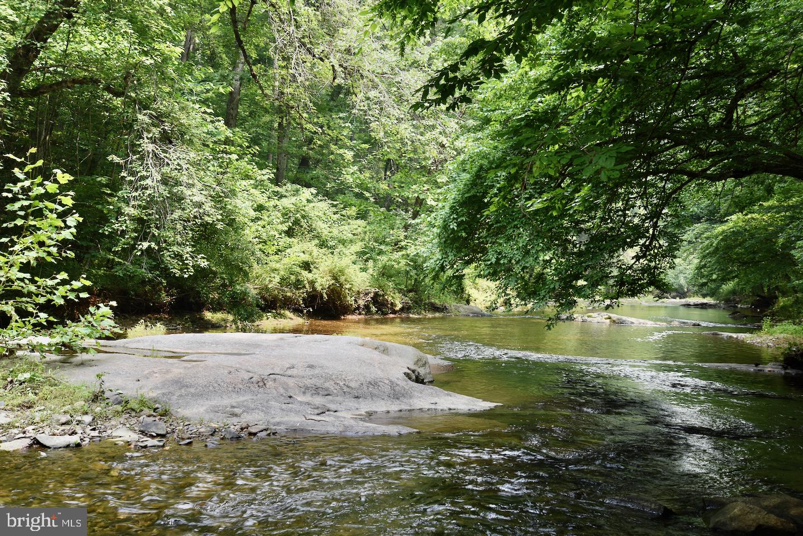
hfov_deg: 43.6
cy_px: 268
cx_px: 402
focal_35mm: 45
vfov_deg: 29.9
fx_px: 1004
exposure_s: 1/30
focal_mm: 45
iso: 100
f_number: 8
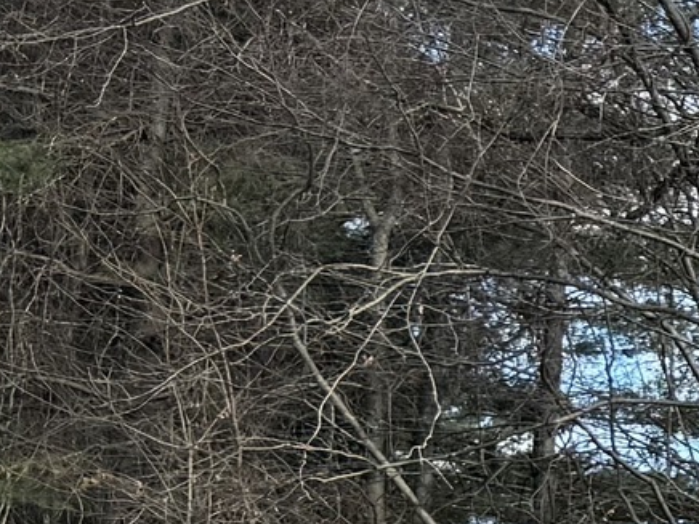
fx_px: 3413
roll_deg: +0.1
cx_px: 1781
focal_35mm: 169
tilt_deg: +11.1
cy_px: 274
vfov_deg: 8.8
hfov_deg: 10.0
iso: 80
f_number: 1.78
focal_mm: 6.76
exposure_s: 1/1385
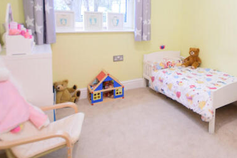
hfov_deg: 64.5
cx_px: 183
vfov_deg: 47.4
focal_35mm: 26
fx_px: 171
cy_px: 36
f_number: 3.5
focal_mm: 10
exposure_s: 1/60
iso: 1800
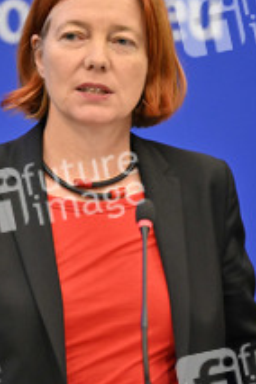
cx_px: 105
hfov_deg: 4.0
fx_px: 3701
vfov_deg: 5.9
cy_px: 285
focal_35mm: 347
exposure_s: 1/800
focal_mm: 185
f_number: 2.8
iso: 5000
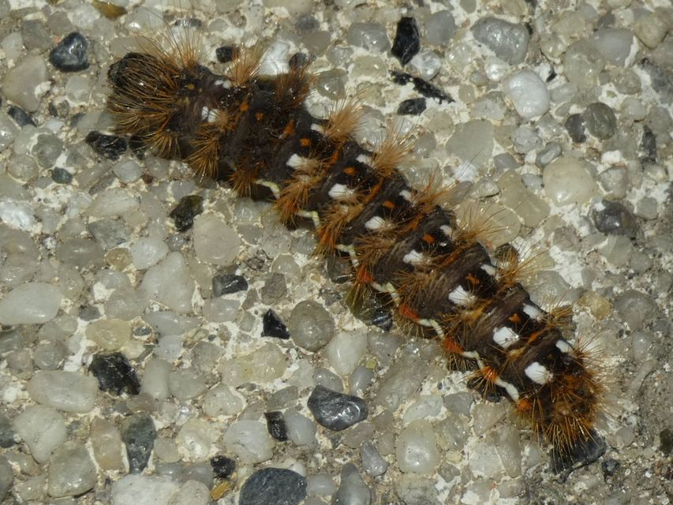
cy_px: 252
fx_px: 2489
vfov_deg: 11.6
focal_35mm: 128
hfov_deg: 15.4
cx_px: 336
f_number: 5.2
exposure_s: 1/60
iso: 80
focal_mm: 22.9
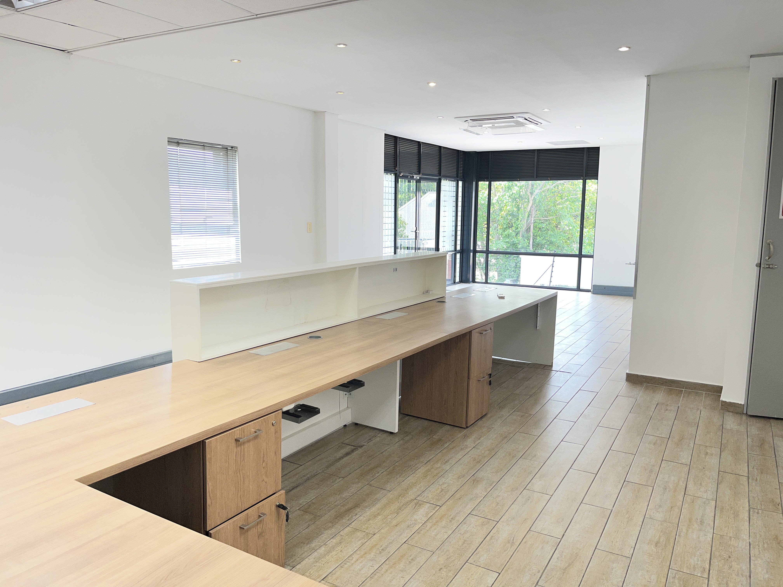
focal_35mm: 26
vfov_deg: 53.1
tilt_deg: -8.5
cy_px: 294
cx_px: 392
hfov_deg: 67.3
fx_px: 588
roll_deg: -0.8
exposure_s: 1/165
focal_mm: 5.1
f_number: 1.6
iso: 40
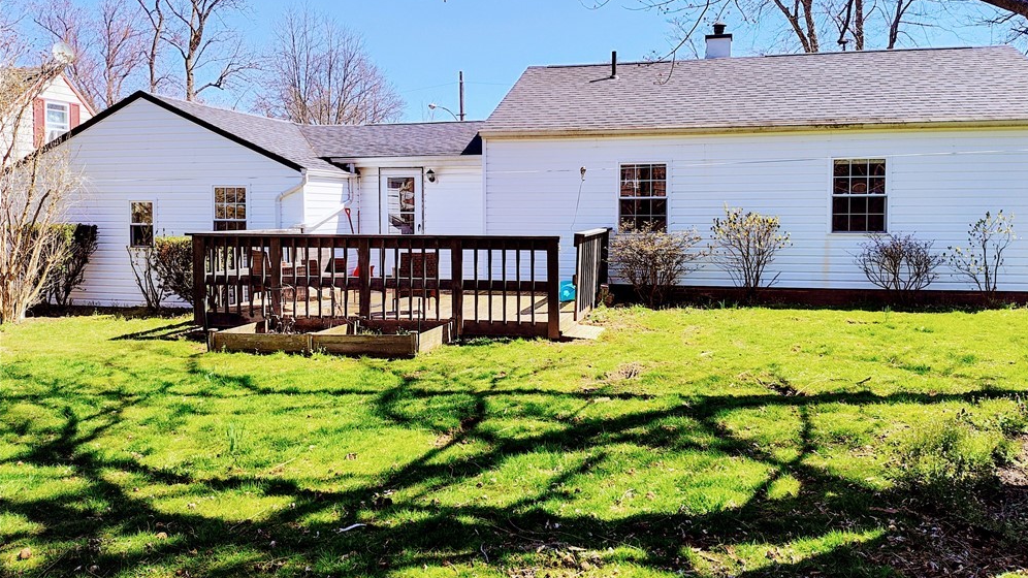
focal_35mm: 28
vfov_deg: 41.3
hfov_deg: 67.9
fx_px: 763
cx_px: 527
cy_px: 233
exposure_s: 1/1400
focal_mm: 4.15
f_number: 1.5
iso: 100
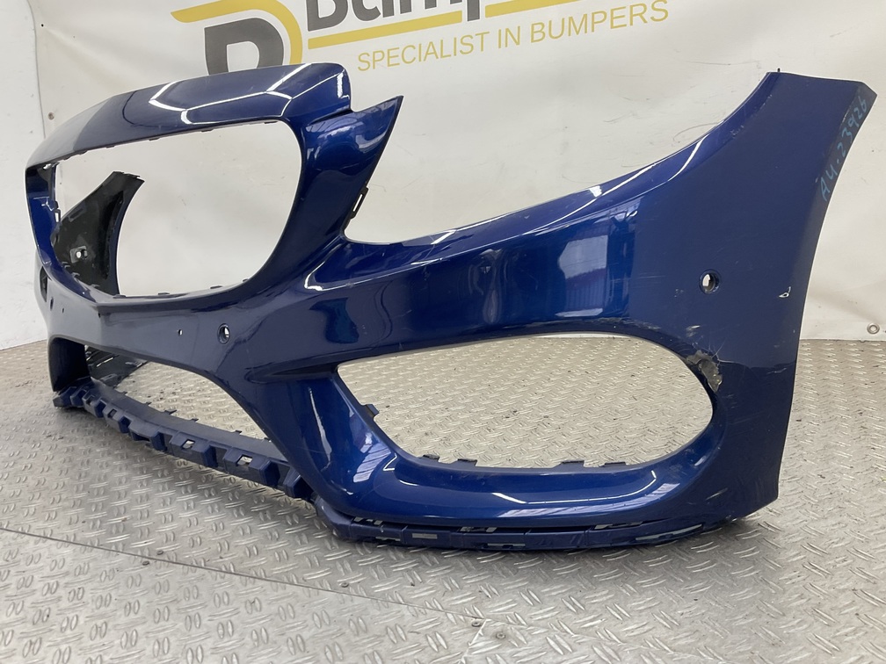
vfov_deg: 48.2
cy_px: 332
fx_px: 742
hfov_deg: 61.7
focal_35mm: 29
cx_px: 443
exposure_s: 1/120
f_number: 1.8
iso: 32
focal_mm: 3
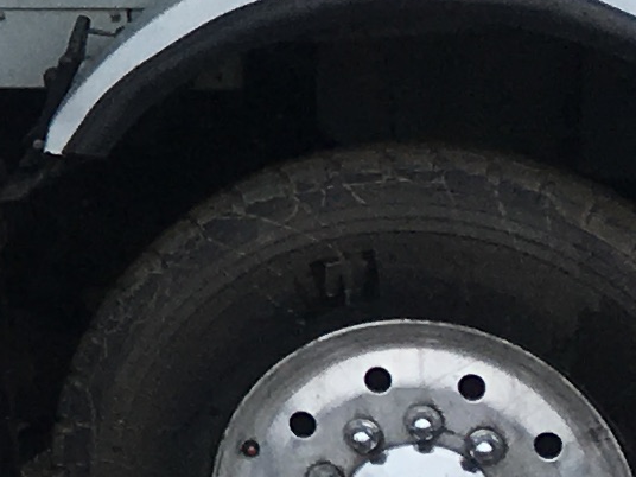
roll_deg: +0.0
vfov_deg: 6.7
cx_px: -1035
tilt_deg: +1.4
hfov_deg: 8.2
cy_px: -254
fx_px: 4005
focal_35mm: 218
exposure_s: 1/1068
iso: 25
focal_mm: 4.15
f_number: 2.2
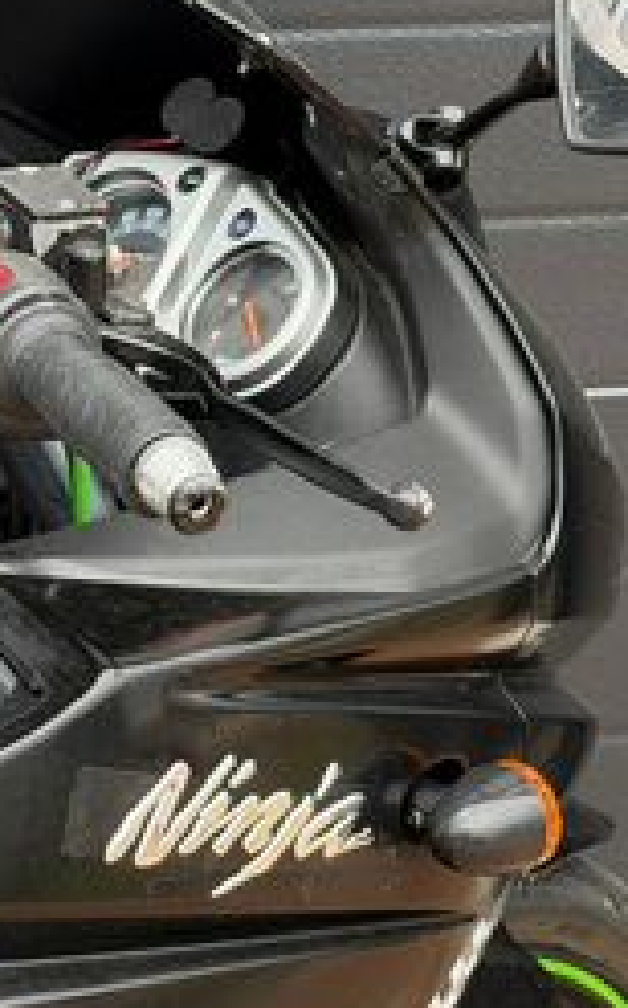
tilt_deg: -25.0
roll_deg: -0.6
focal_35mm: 132
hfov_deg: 9.8
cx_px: 16
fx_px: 3621
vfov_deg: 15.8
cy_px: 726
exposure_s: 1/578
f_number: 1.78
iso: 100
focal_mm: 6.76
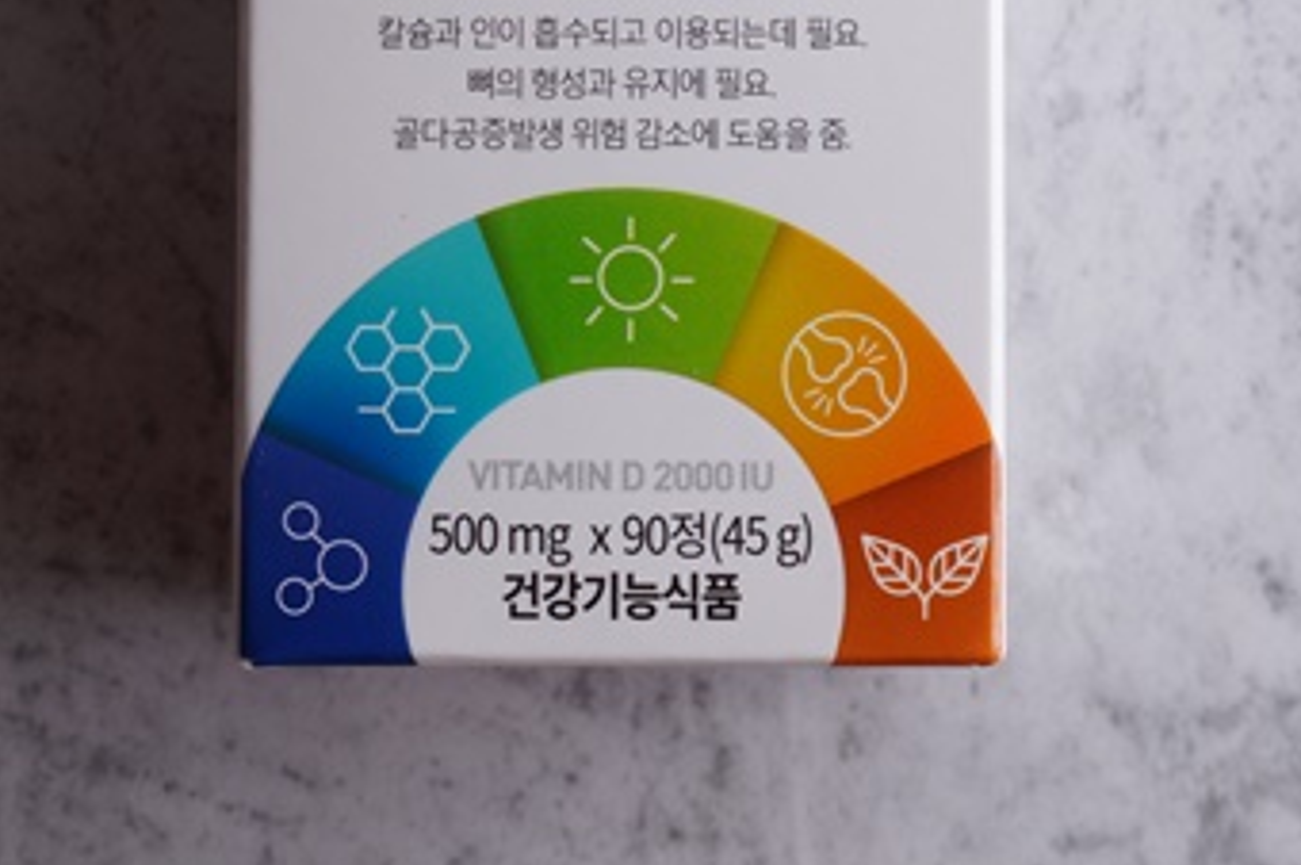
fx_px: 3538
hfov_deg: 20.8
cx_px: 601
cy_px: -8
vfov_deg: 13.7
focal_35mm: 98
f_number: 11
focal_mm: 30
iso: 100
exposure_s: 1/60
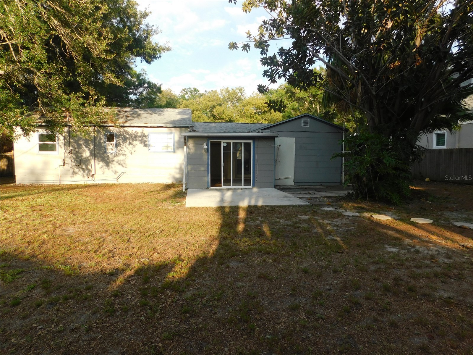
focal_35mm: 23
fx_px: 314
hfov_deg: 73.9
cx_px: 236
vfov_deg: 58.9
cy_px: 178
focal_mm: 4
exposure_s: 1/400
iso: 125
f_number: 3
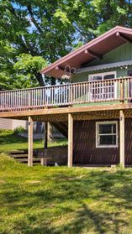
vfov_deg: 45.5
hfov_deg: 22.8
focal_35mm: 45
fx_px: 280
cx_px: 183
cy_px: 118
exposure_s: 1/1250
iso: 400
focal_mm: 16
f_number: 5
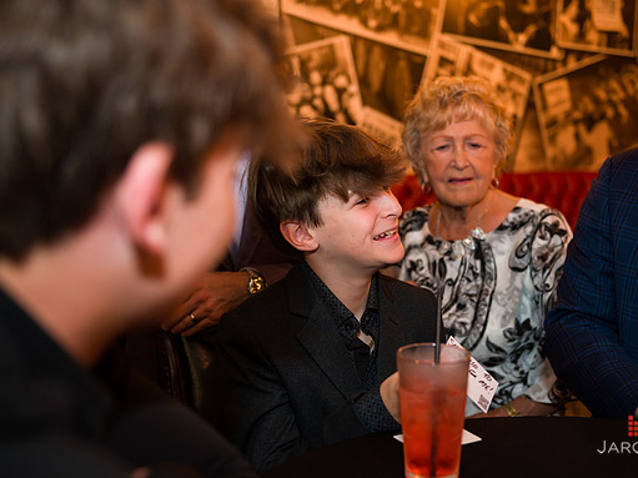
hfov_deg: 42.9
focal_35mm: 44
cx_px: 355
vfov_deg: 32.9
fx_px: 811
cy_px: 240
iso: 1250
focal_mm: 40
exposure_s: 1/200
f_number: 3.2
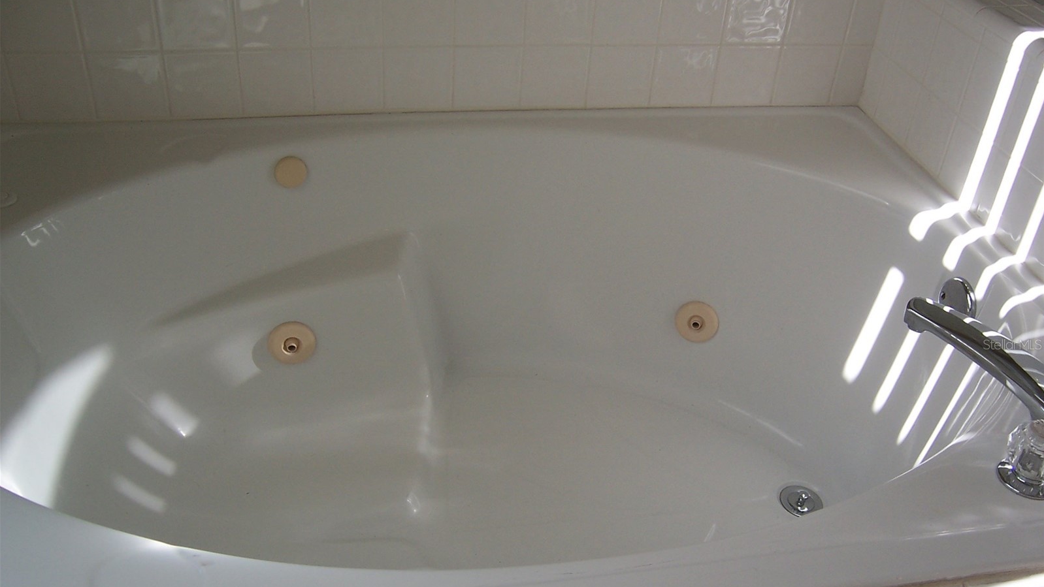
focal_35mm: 36
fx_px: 997
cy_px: 344
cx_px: 522
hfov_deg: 55.3
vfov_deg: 32.8
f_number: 3.4
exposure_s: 1/180
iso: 80
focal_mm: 5.5
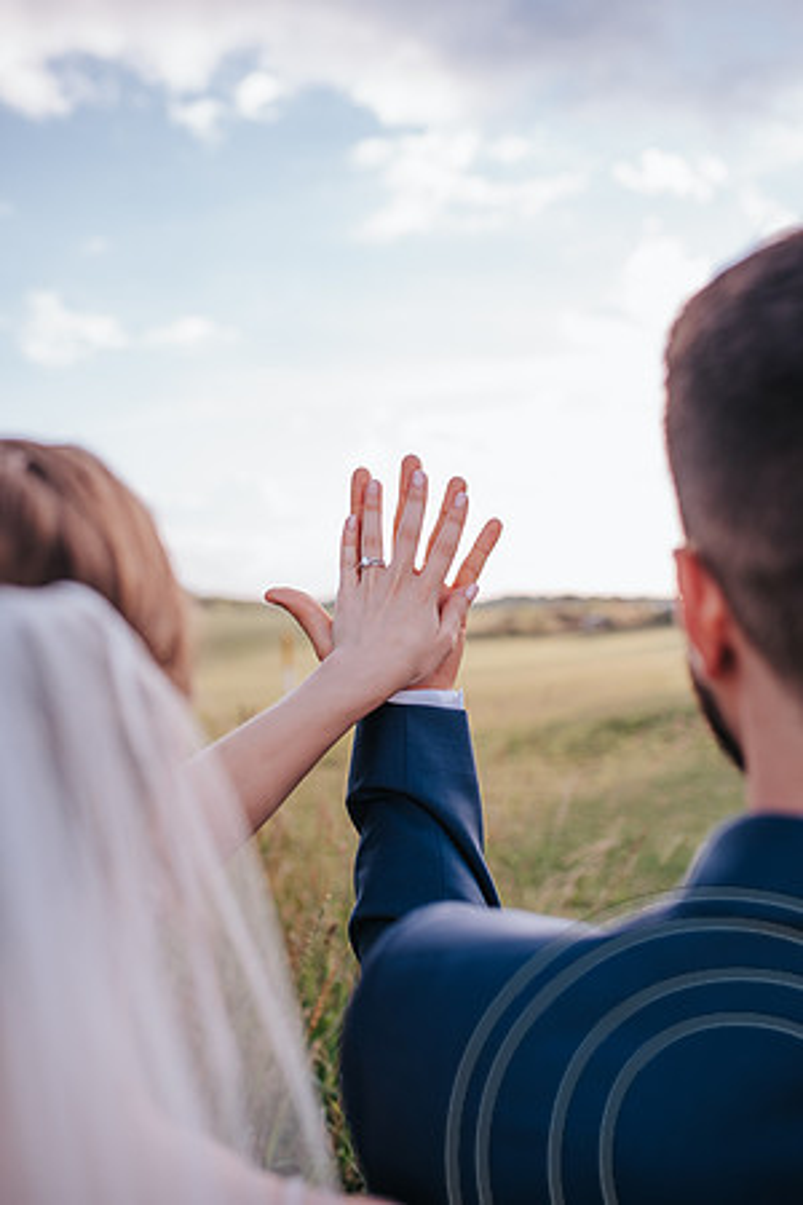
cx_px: 402
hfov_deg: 37.9
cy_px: 602
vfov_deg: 54.4
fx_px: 1171
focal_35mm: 35
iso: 100
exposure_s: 1/400
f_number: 2.8
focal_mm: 35
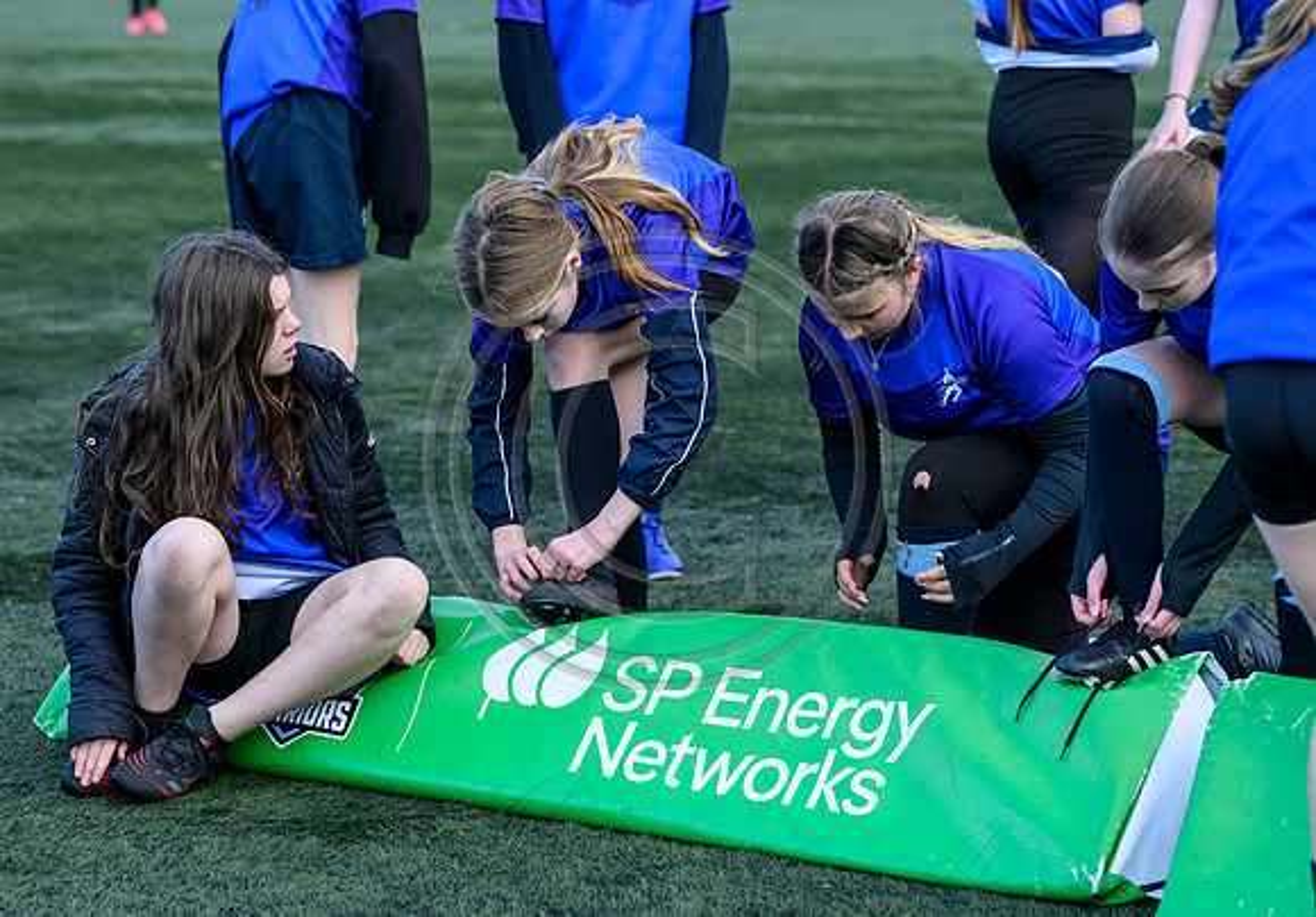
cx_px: 654
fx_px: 4674
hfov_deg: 16.0
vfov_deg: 11.2
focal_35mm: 126
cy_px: 400
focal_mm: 99
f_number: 4
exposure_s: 1/1600
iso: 1600
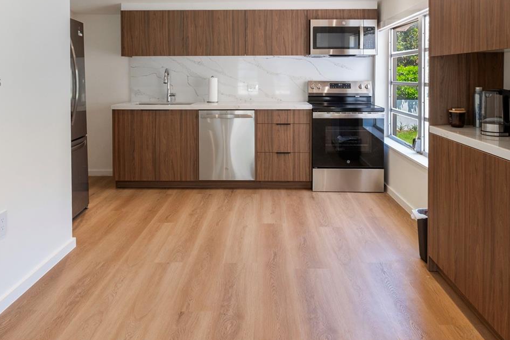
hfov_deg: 65.8
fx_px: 394
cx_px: 263
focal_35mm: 28
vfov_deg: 45.0
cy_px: 83
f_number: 5.6
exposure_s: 1/30
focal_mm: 11
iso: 400
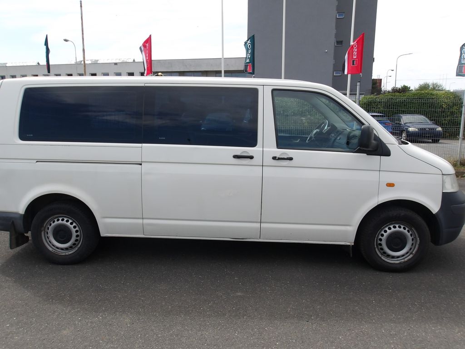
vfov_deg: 51.4
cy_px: 174
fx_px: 363
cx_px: 232
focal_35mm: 27
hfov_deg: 65.3
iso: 100
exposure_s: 1/97
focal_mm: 4.9
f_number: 10.4
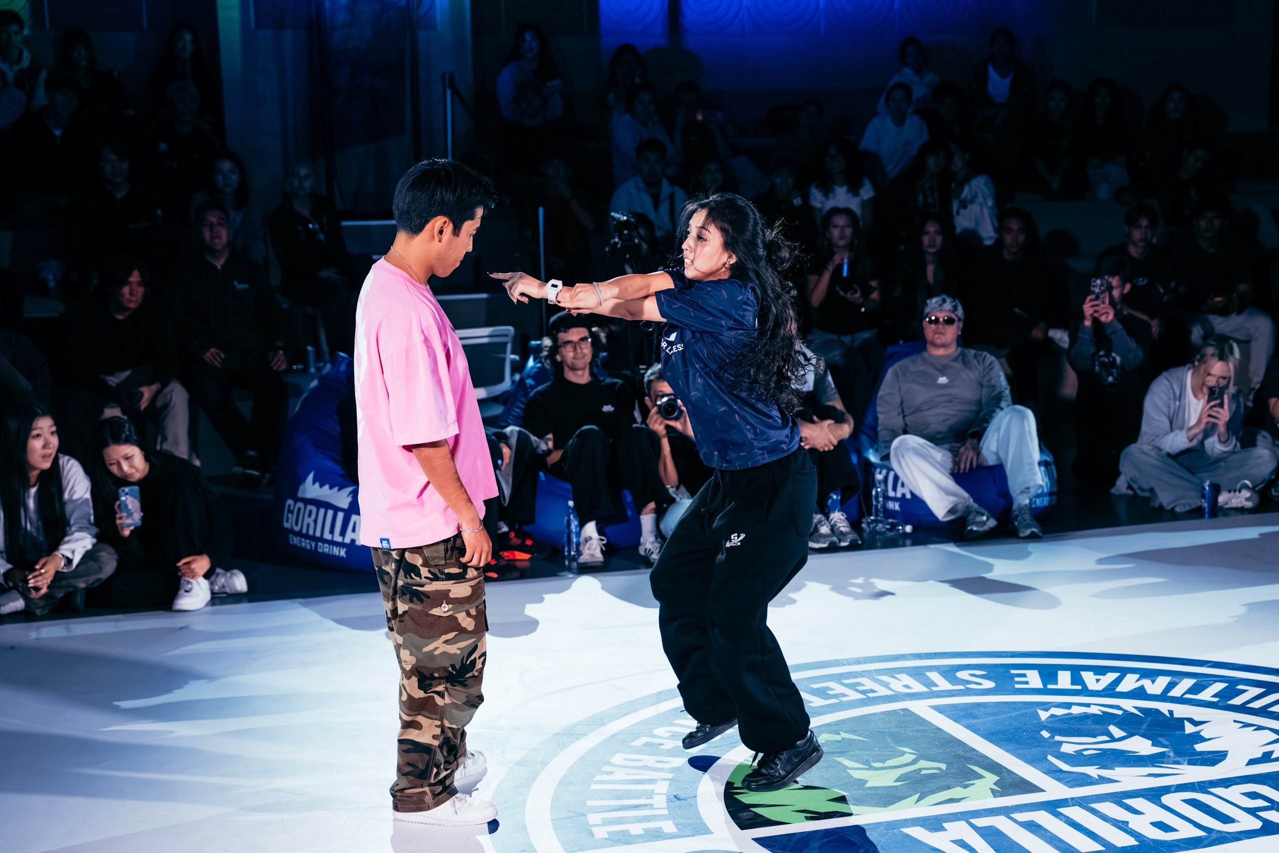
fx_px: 2051
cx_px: 675
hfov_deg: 34.6
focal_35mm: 58
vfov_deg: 23.5
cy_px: 497
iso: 3200
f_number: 2.8
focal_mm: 48
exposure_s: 1/800
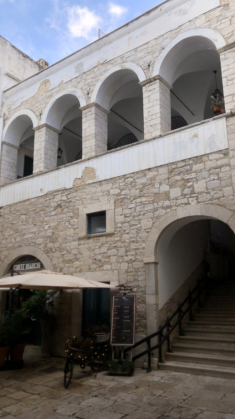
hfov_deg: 37.7
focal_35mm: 31
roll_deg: +0.5
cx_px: 127
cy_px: 211
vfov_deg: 62.6
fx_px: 344
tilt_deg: +14.1
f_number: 1.8
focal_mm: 4
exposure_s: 1/796
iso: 20
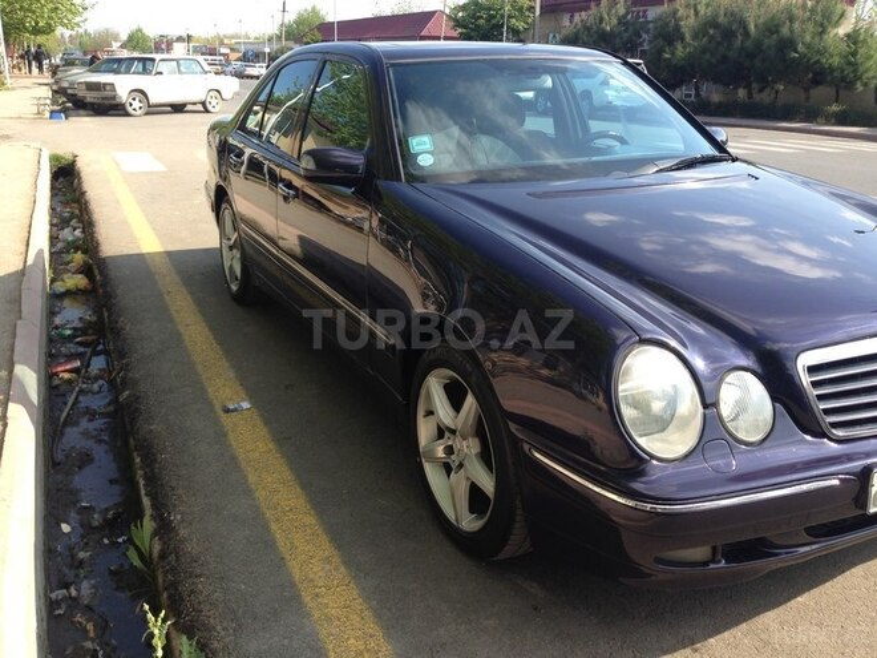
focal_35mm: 33
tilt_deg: -17.5
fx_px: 836
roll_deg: -1.9
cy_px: 329
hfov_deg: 55.4
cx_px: 438
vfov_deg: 42.9
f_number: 2.4
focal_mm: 4.12
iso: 50
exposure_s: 1/542
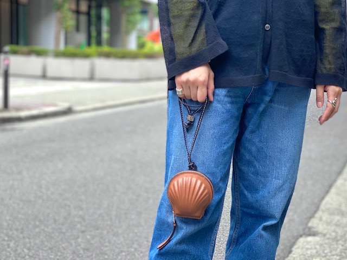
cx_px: 174
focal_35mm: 52
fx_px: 521
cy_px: 130
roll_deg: -0.7
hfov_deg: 36.8
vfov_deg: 28.0
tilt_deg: -2.6
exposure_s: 1/122
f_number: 2
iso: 25
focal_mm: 6
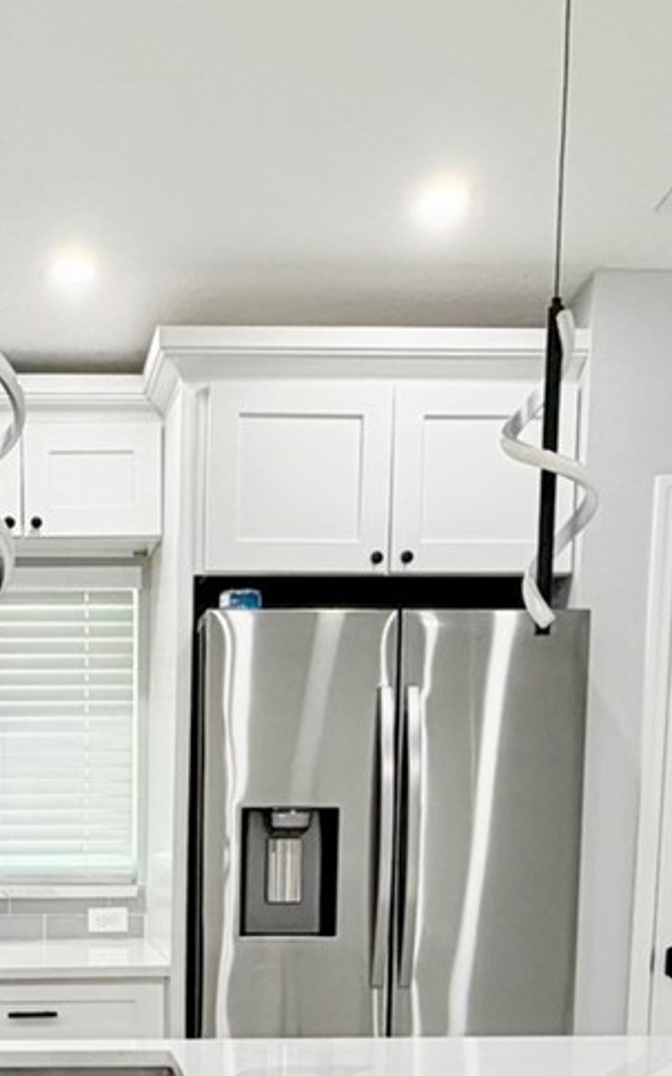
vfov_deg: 38.3
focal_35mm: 49
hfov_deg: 25.4
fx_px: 1436
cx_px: 55
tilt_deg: -7.8
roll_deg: +1.2
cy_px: 967
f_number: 2.2
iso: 200
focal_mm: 2.22
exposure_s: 1/120
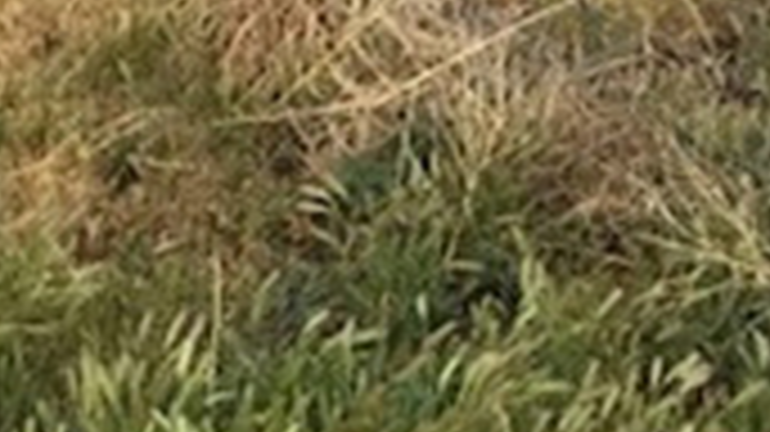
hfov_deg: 18.2
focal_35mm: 114
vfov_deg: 9.6
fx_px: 2326
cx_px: 815
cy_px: -544
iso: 20
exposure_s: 1/3300
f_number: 1.8
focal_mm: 3.99
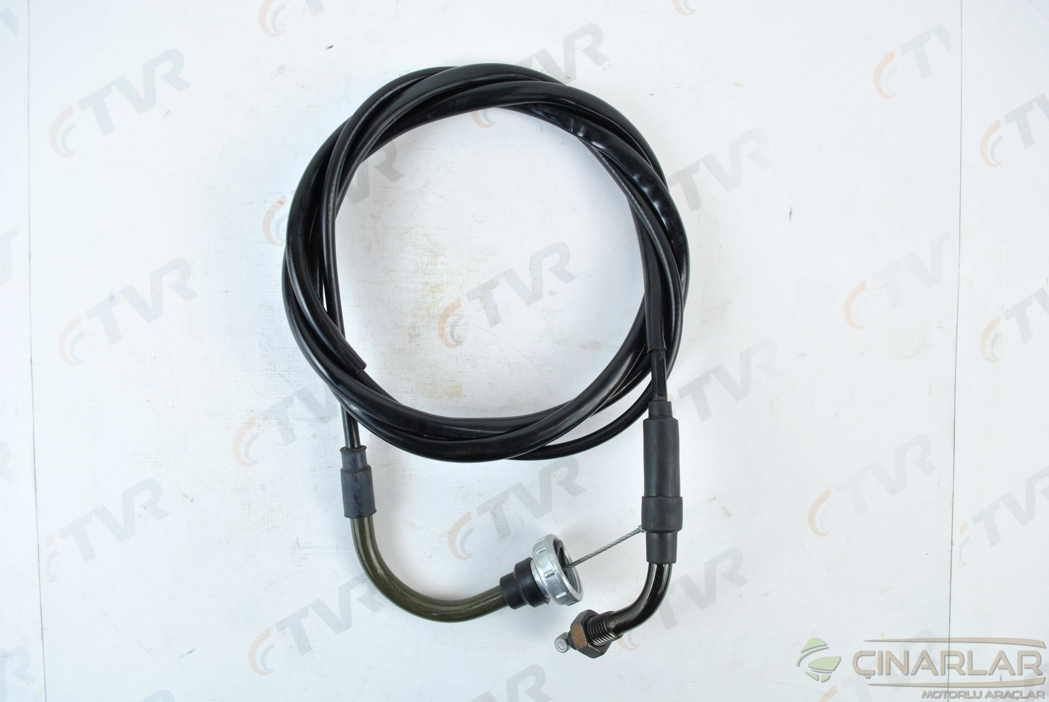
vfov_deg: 43.7
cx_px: 524
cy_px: 351
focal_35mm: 30
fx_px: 875
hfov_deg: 61.9
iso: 200
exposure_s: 1/25
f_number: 5
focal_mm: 20
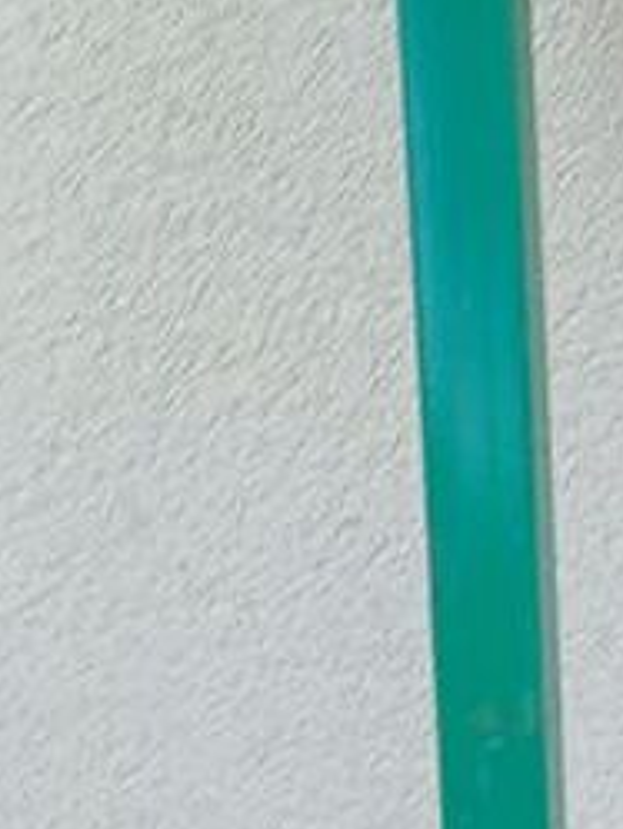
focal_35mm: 139
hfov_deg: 10.2
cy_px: 717
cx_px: 1076
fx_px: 3333
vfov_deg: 14.1
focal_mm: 3.98
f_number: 1.8
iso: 20
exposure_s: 1/50
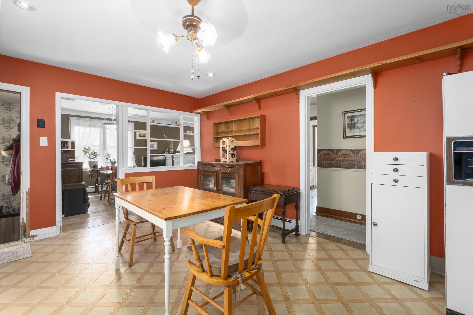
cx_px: 236
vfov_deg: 77.3
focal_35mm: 15
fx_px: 197
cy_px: 158
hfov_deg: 100.4
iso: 400
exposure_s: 1/4
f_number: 10
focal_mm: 10
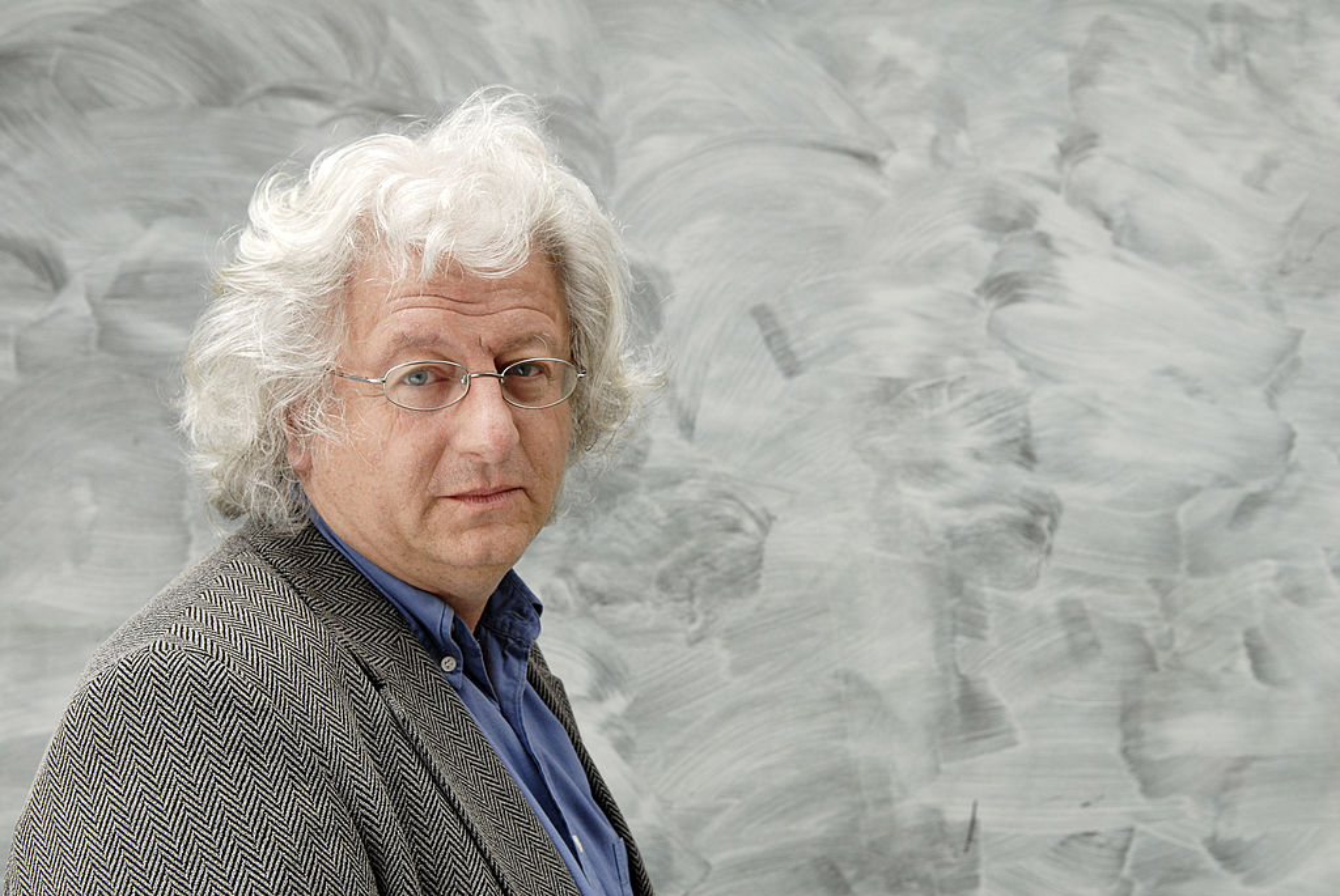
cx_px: 670
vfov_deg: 28.1
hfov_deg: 41.1
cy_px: 448
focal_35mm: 48
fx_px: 1788
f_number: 5.6
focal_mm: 32
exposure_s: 1/200
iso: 320
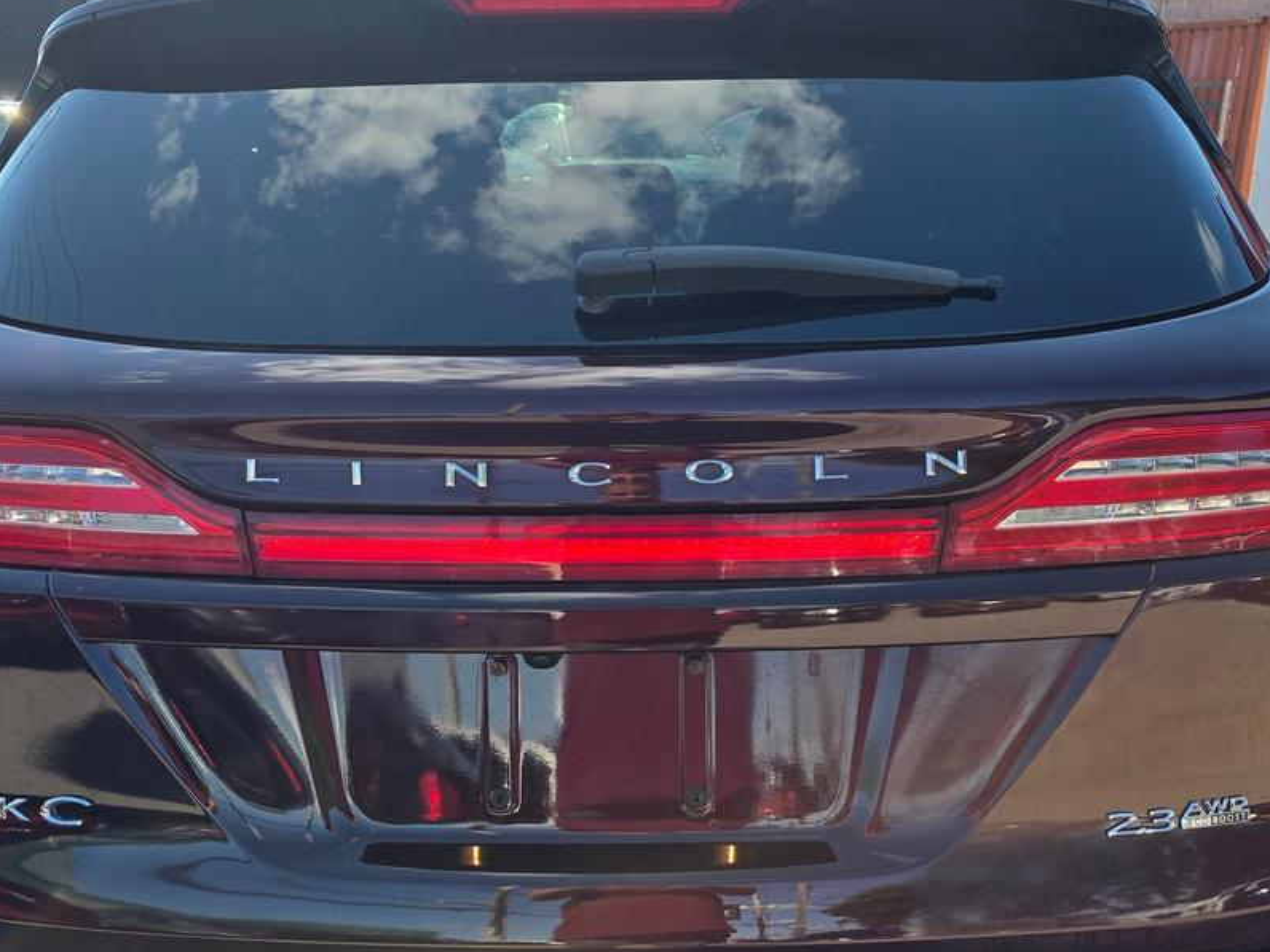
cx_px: 609
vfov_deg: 38.3
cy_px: 612
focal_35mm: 37
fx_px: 1357
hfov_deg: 50.1
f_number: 1.7
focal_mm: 6.3
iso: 80
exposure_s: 1/2805
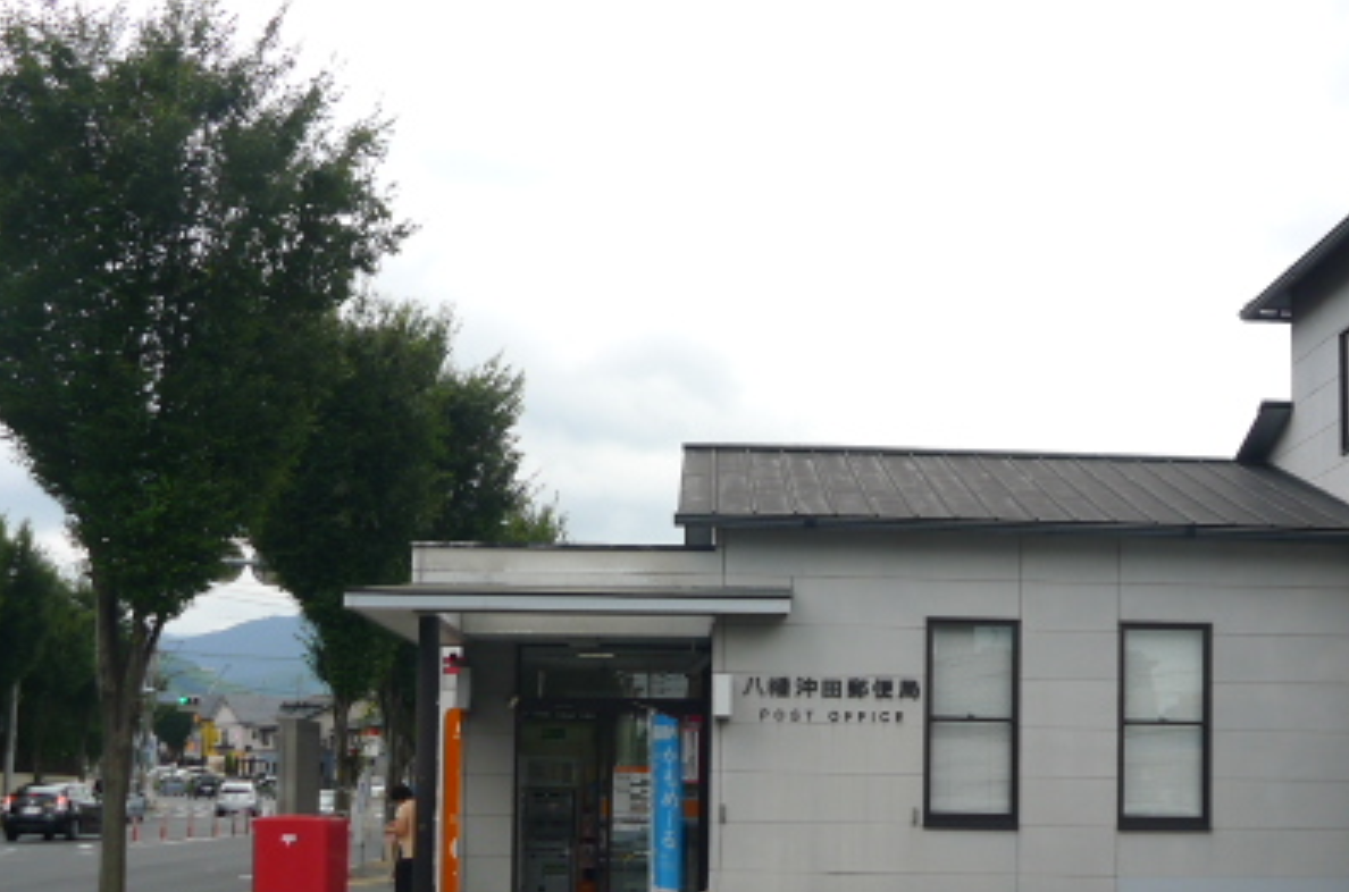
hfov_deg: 26.6
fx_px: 2841
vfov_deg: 17.7
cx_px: 882
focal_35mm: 76
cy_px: 708
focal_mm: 10
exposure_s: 1/400
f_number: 3.2
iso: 80
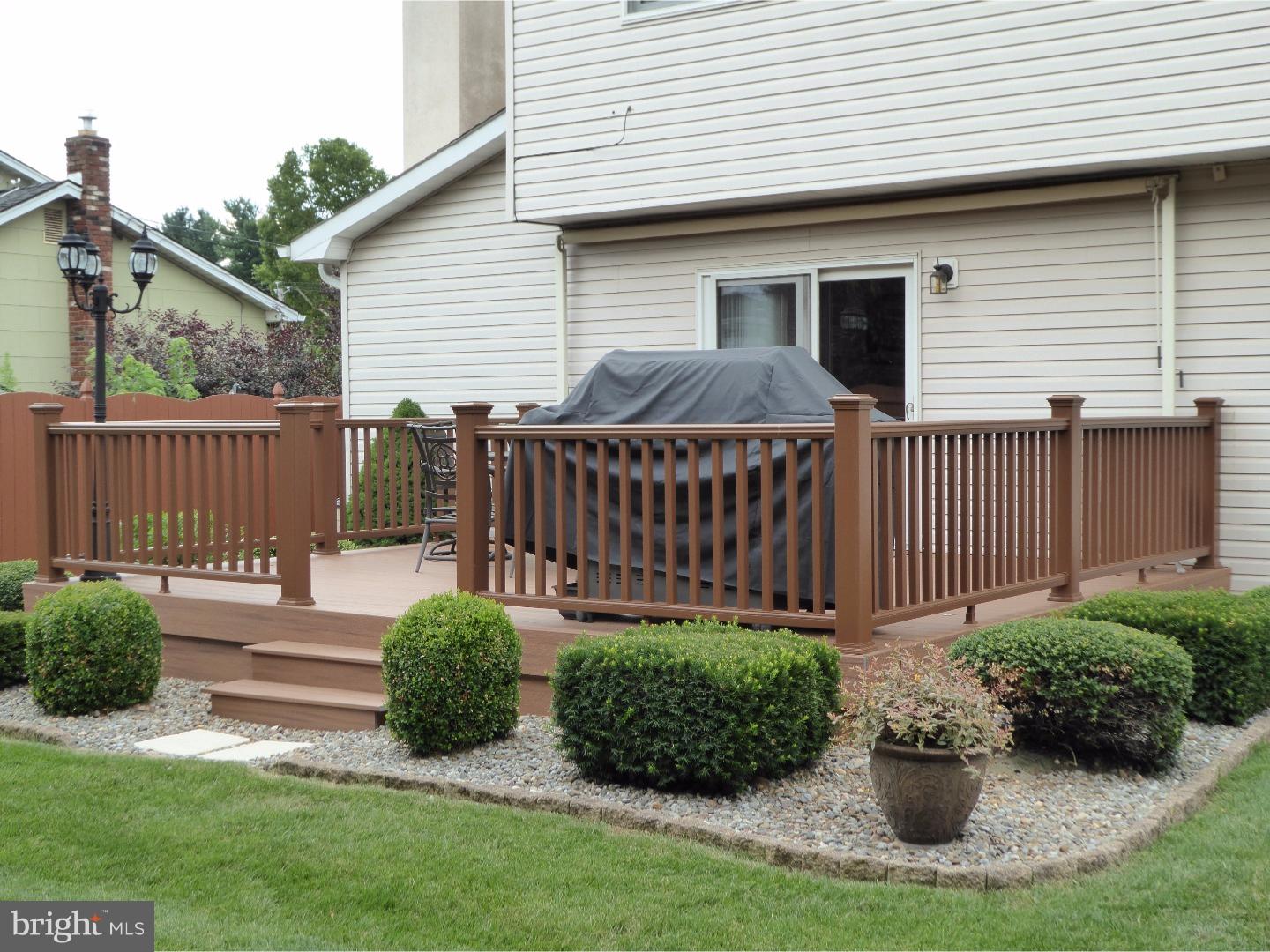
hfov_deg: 40.4
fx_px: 1724
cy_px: 476
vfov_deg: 30.9
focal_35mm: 47
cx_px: 635
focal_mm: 8.4
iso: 200
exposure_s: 1/125
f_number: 4
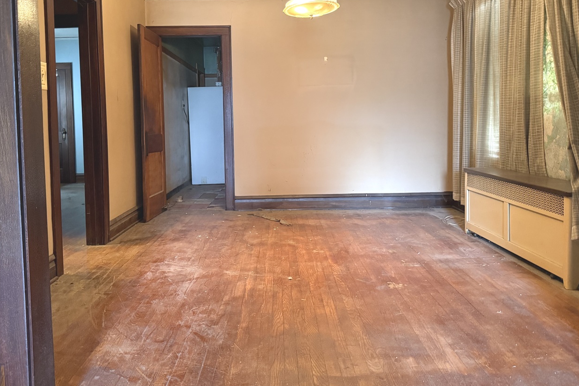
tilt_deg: -3.6
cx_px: 266
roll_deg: +0.8
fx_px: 466
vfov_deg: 44.7
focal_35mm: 29
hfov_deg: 63.6
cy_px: 150
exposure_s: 1/40
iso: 800
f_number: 1.78
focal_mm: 6.76
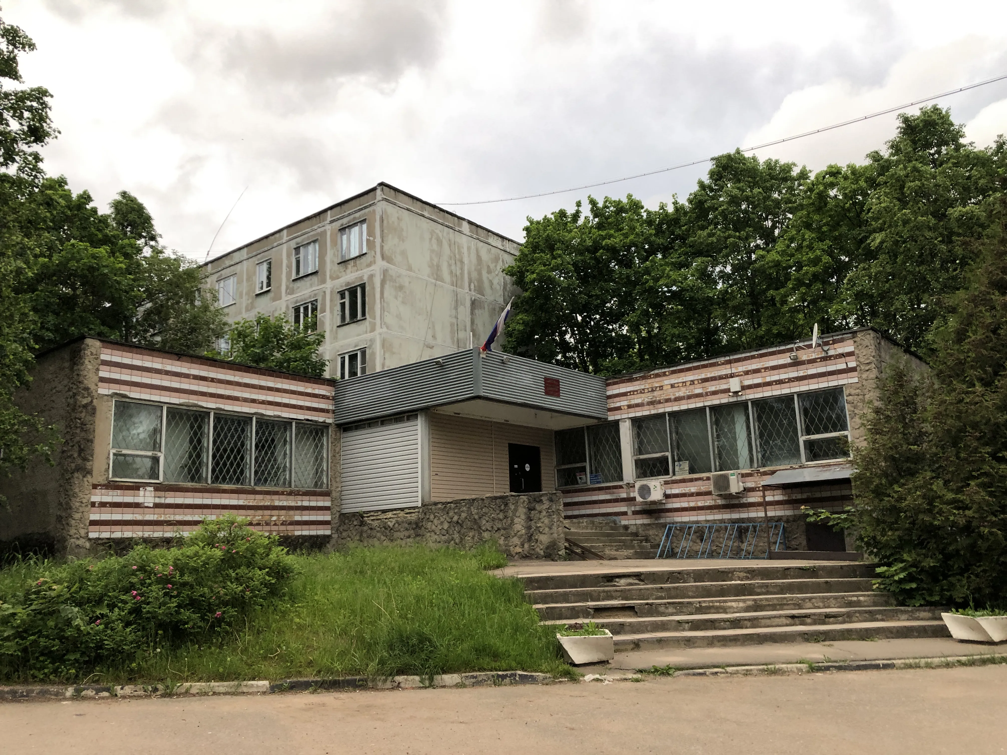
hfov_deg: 63.4
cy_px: 378
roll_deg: -0.9
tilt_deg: +10.5
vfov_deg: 49.7
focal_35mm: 28
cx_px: 504
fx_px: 815
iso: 25
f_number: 1.8
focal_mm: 4
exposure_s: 1/30
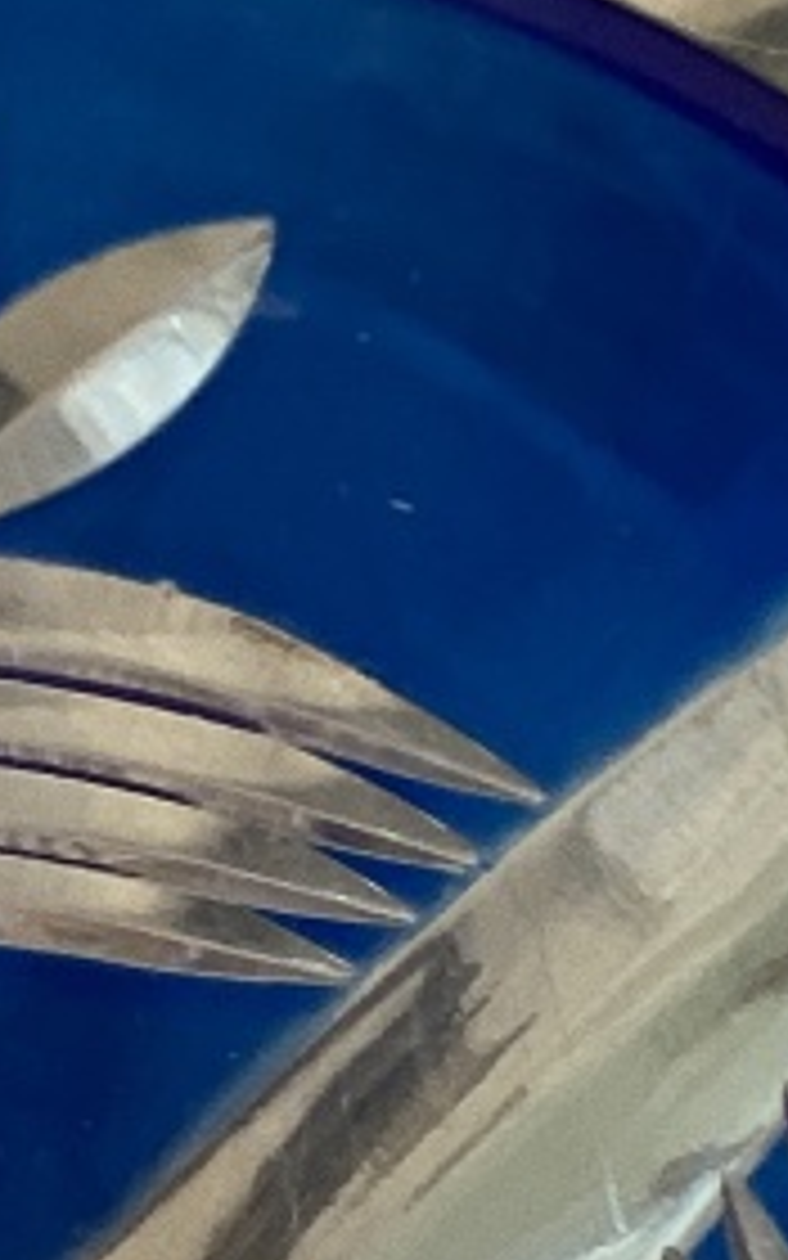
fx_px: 4845
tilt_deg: -71.8
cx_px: -36
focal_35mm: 141
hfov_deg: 9.2
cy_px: 1588
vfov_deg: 14.3
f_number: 2.4
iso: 80
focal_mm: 3.3
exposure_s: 1/60
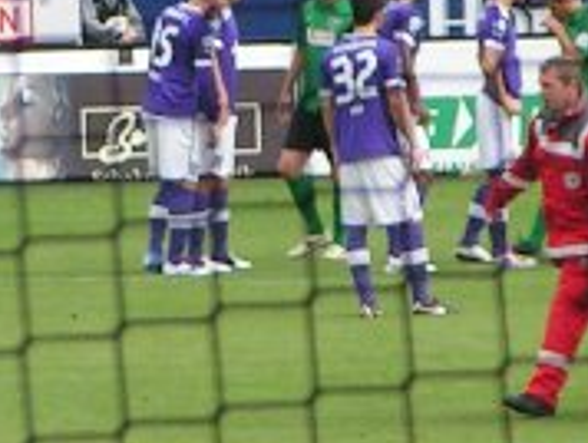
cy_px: -96
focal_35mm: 1013
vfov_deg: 1.5
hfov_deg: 2.0
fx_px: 17230
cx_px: 175
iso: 50
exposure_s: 1/320
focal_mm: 34.5
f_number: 4
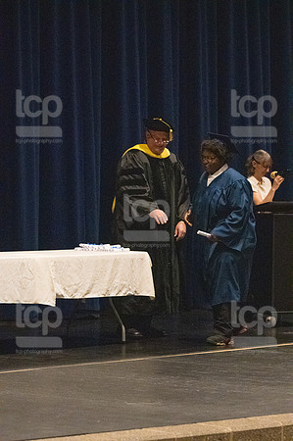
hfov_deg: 8.3
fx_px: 2019
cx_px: 146
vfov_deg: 12.5
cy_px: 220
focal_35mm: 165
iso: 10000
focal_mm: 110
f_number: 3.2
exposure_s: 1/400
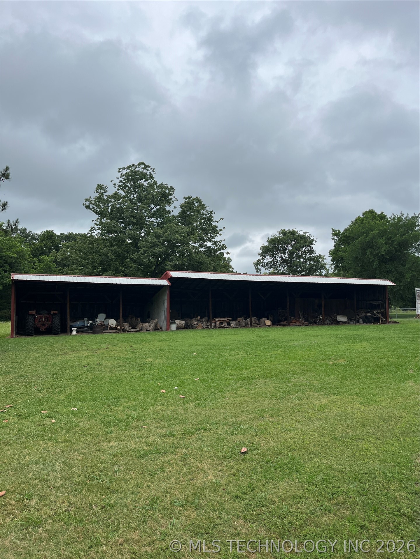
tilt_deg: +4.1
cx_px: 210
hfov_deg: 53.1
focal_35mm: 26
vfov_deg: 67.3
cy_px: 280
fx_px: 421
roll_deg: -0.1
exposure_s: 1/3215
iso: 50
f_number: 1.6
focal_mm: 5.1
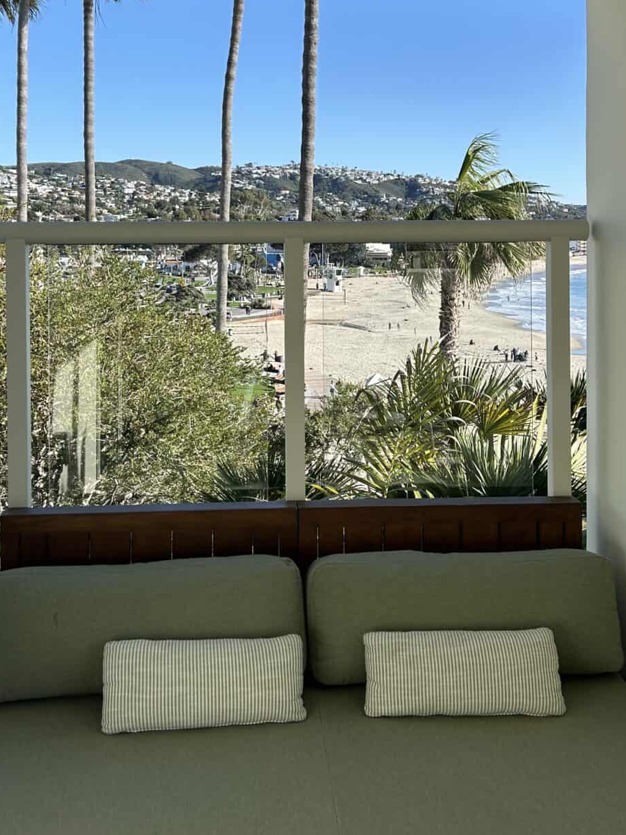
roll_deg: -1.3
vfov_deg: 45.0
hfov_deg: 35.1
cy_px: 269
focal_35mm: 41
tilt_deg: -0.1
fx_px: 989
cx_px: 304
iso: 50
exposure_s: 1/2457
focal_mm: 5.7
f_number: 1.5
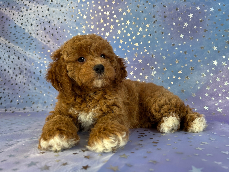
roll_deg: +0.8
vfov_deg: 53.1
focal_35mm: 26
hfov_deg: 67.3
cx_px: 114
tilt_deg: +5.0
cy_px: 86
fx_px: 172
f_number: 1.5
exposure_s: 1/120
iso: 50
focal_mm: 5.7
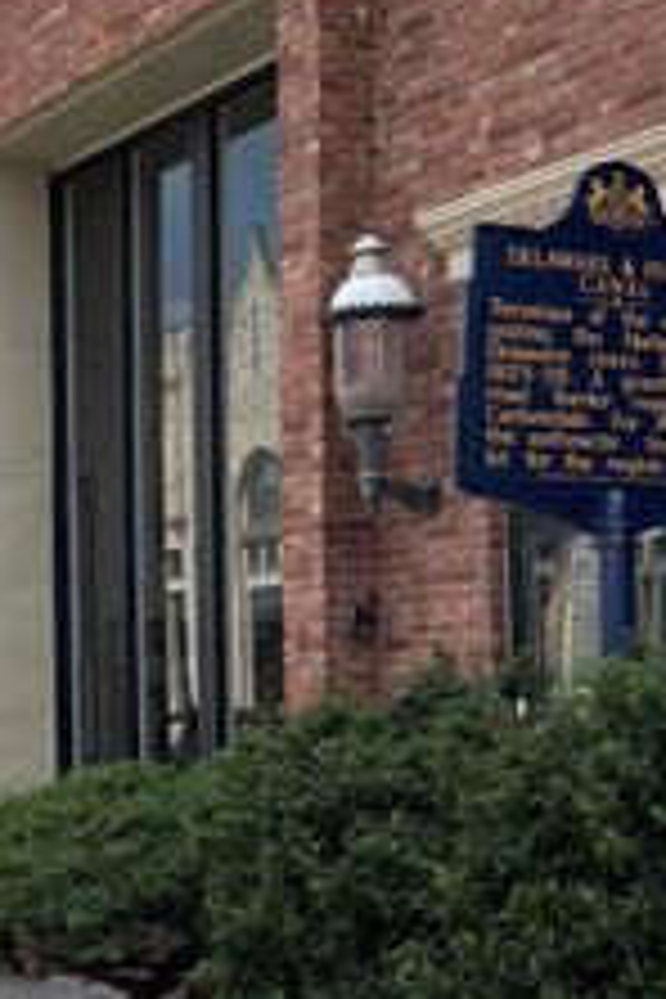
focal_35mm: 75
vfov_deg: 26.9
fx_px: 2081
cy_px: 646
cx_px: -248
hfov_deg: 16.9
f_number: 1.78
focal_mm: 6.76
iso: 80
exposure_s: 1/4673
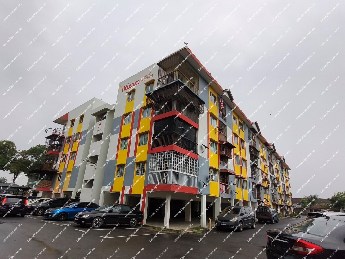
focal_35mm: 15
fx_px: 149
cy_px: 130
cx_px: 172
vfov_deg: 81.7
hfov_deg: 98.2
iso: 50
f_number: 2.2
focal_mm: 1.67
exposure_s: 1/1412
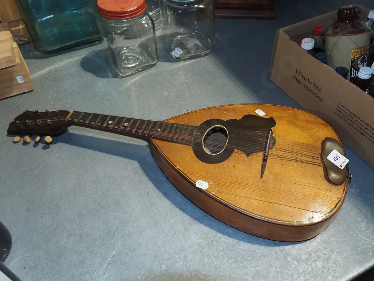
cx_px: 187
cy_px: 140
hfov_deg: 60.0
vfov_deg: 46.8
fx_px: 324
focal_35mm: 30
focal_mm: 15
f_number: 5.6
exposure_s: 1/160
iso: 2000
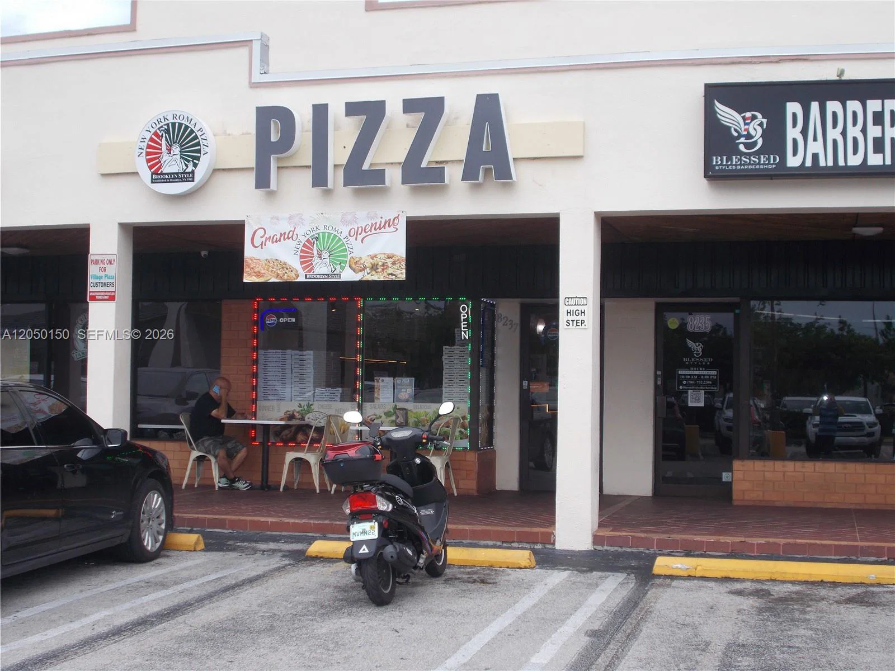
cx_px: 448
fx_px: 1293
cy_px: 336
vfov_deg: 29.1
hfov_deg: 38.2
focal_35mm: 50
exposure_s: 1/320
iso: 80
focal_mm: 9
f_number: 4.5
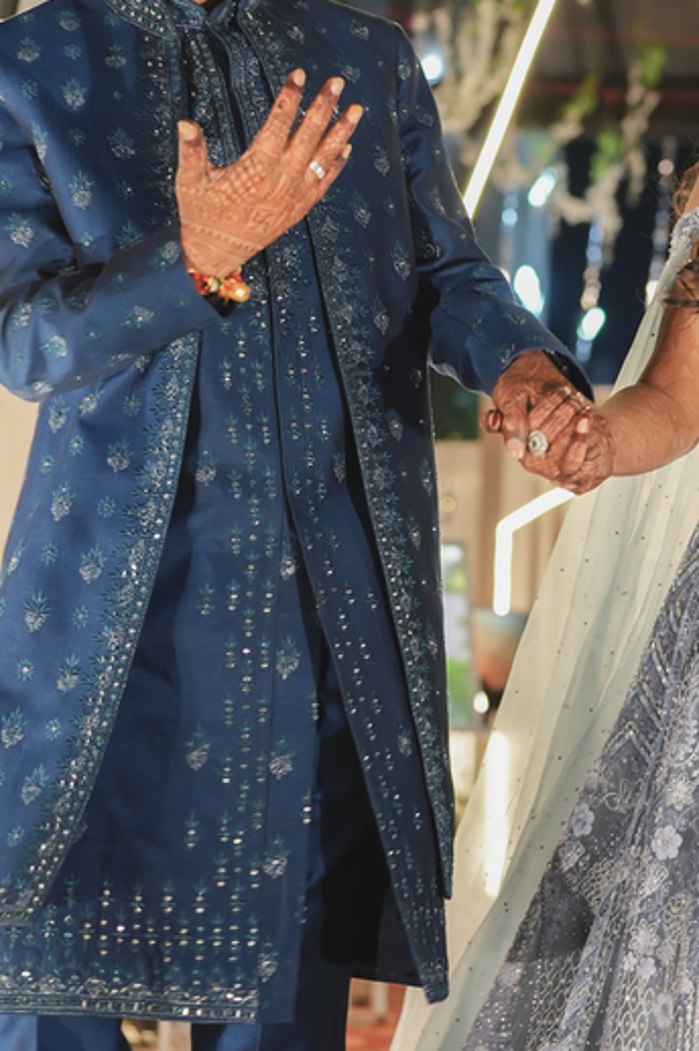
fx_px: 2595
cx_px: 561
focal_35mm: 89
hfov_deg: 15.2
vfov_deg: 22.8
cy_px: 380
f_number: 2
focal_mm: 35
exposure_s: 1/125
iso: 320
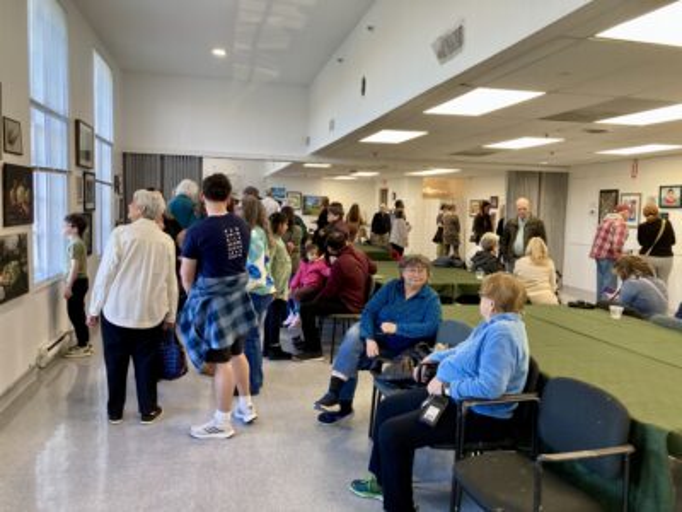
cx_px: 341
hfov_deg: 63.4
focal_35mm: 28
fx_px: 552
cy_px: 256
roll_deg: -1.9
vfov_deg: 49.7
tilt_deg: -4.1
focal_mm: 3.99
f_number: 1.8
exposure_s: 1/60
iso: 64
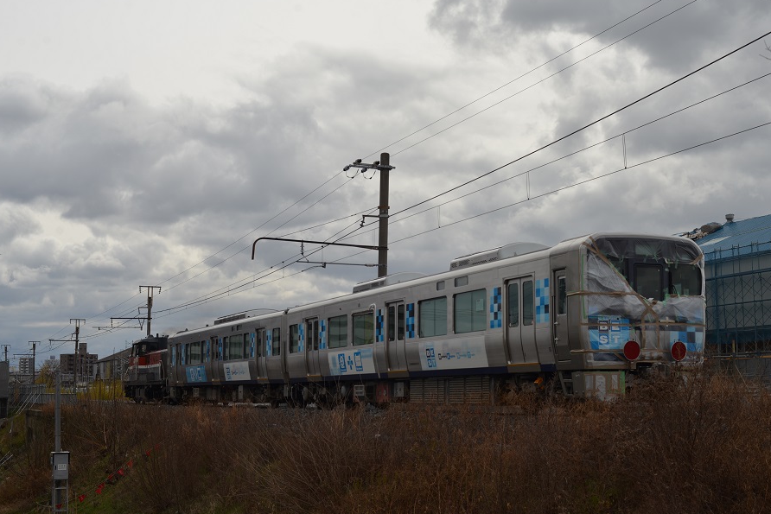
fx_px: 1157
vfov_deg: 25.1
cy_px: 252
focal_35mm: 54
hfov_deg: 36.9
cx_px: 407
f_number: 10
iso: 125
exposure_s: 1/800
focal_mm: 50
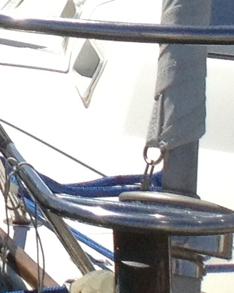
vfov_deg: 6.6
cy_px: -520
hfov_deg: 4.8
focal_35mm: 272
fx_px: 2355
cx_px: -904
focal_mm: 4.28
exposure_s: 1/1972
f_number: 2.4
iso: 50
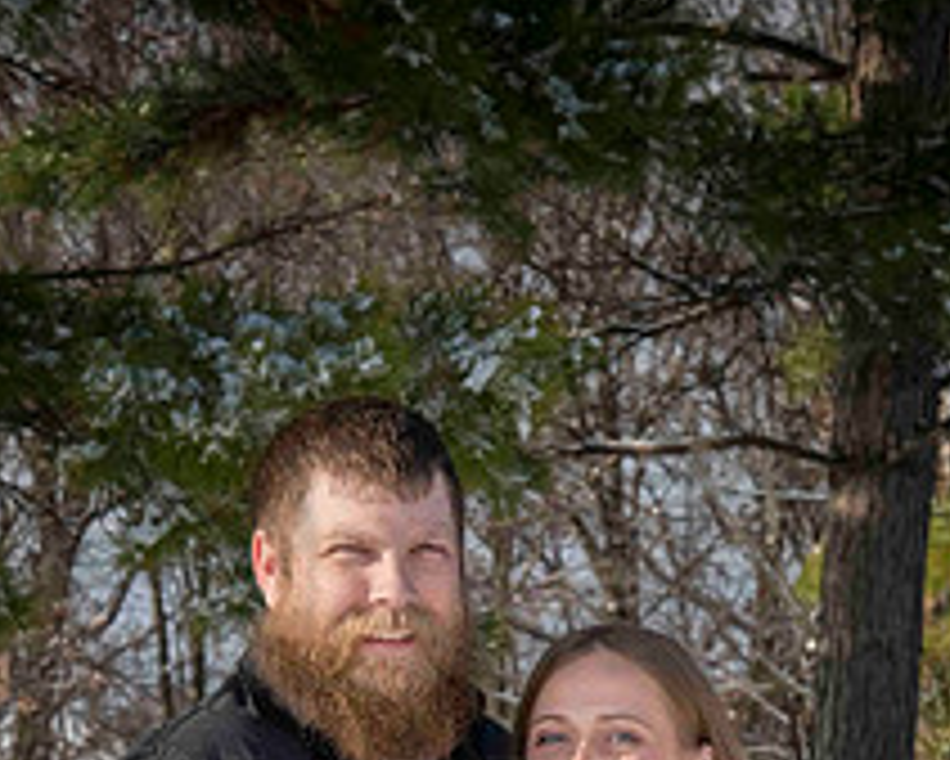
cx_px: 513
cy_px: 953
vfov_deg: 10.5
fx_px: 4051
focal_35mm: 144
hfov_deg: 13.4
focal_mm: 72
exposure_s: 1/1000
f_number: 11
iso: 800
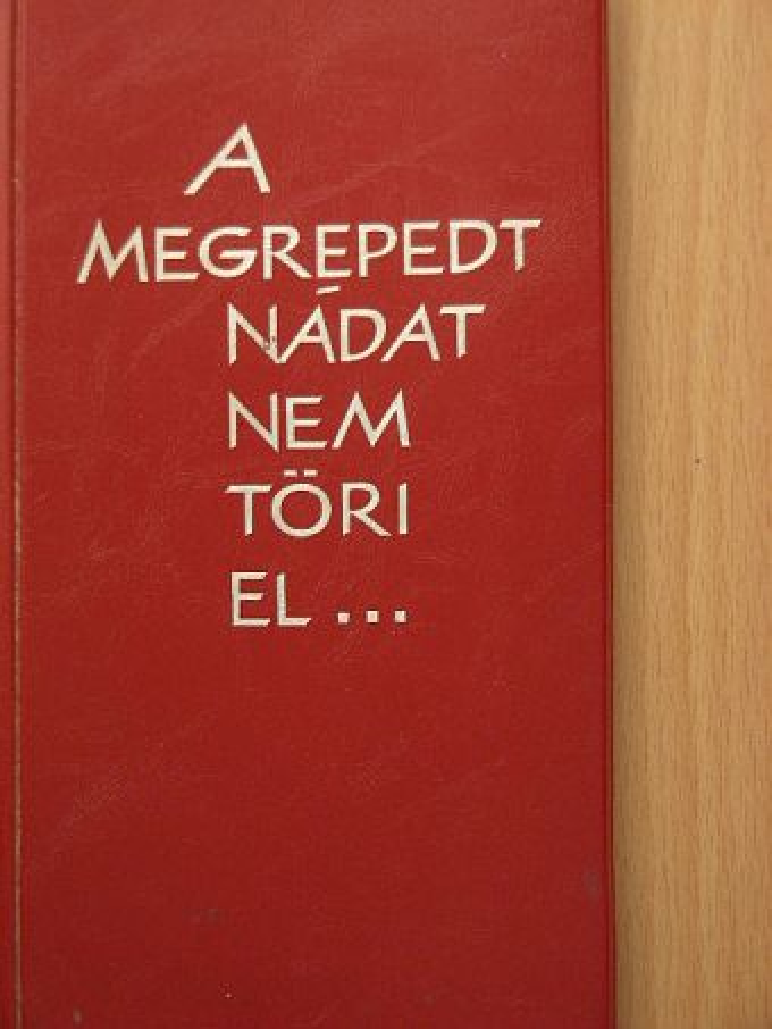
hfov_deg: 14.9
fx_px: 2942
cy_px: 514
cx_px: 386
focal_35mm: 99
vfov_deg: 19.8
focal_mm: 16.5
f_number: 3.5
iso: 100
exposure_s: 1/9.2
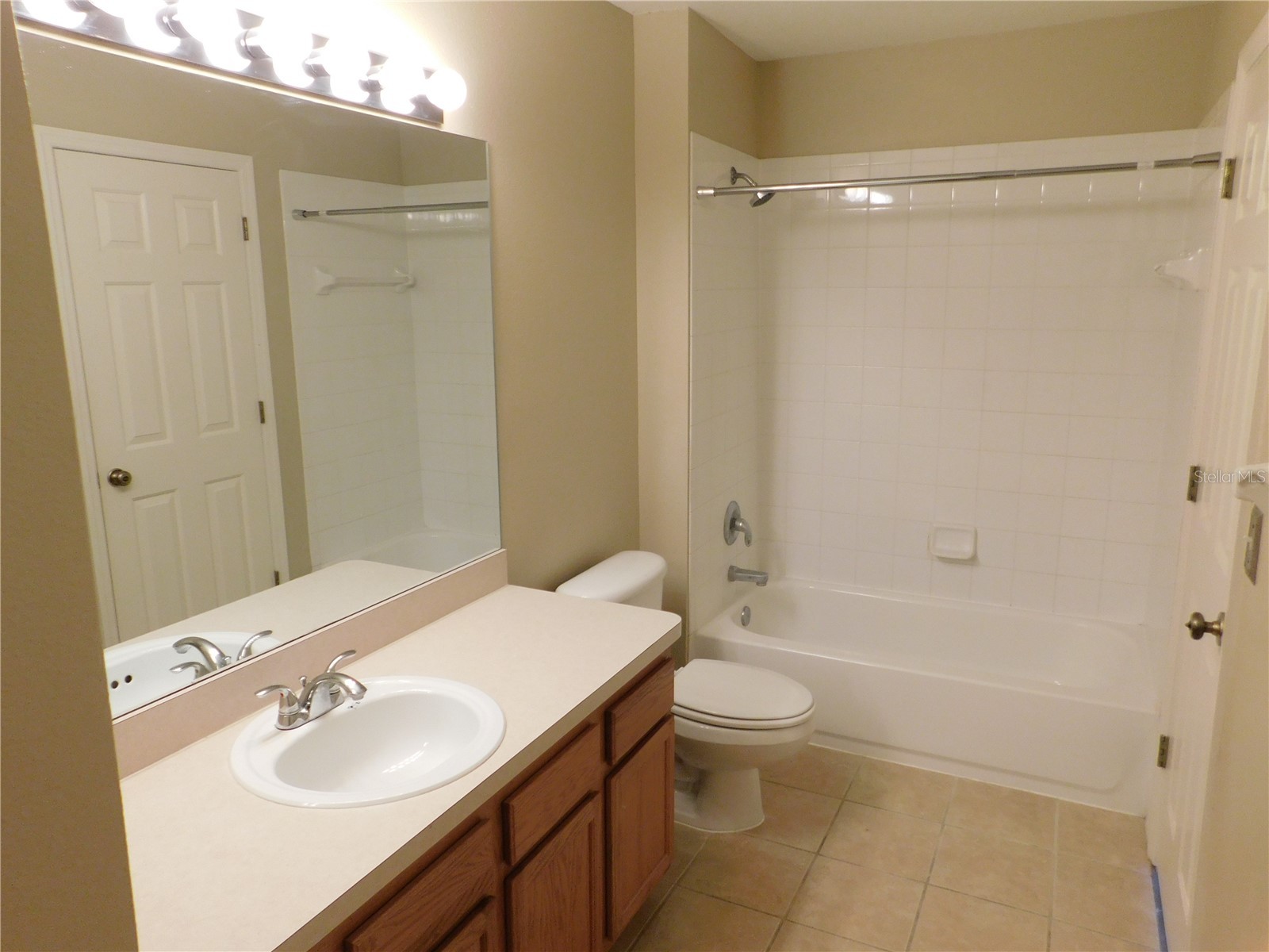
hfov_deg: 71.6
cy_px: 476
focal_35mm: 24
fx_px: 880
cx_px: 634
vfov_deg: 56.8
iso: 220
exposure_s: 1/30
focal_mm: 4.1
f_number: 3
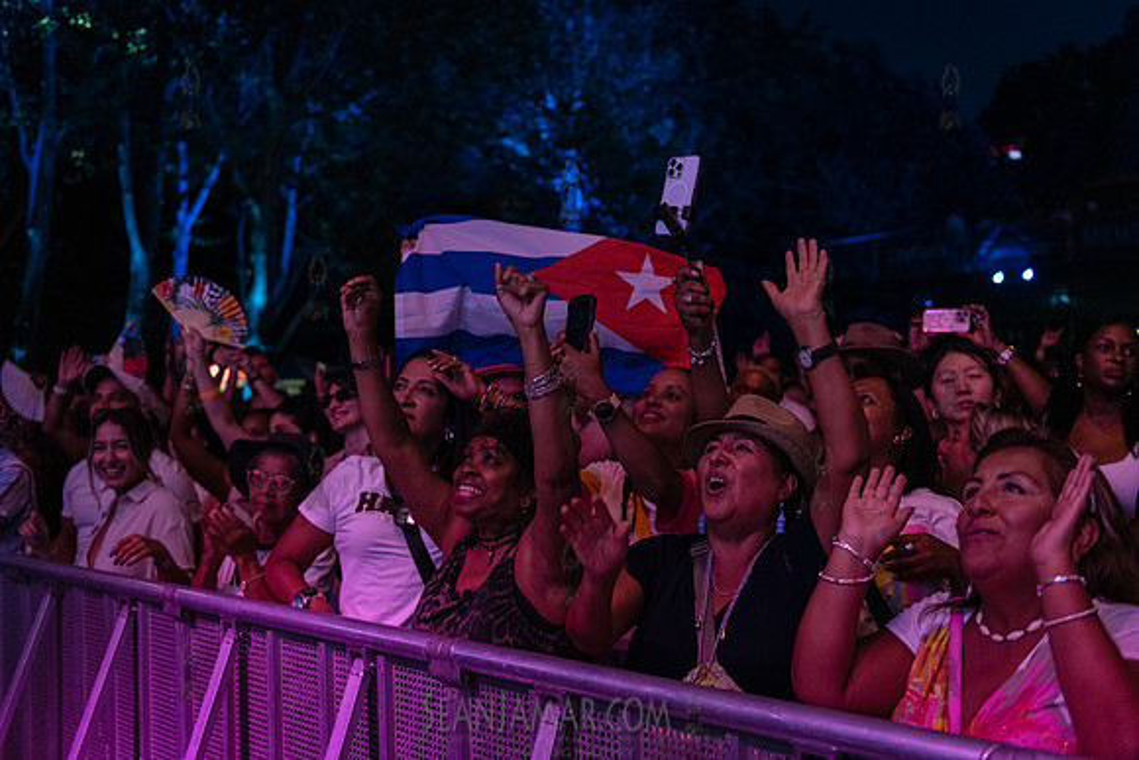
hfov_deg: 50.7
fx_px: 1203
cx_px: 570
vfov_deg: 35.1
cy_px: 380
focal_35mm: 38
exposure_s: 1/200
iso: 4000
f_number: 2.8
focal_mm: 38
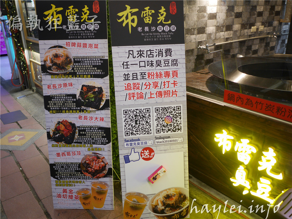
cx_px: 146
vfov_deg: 46.8
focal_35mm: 30
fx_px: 253
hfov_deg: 60.0
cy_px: 110
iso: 400
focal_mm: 15
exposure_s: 1/60
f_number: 1.7
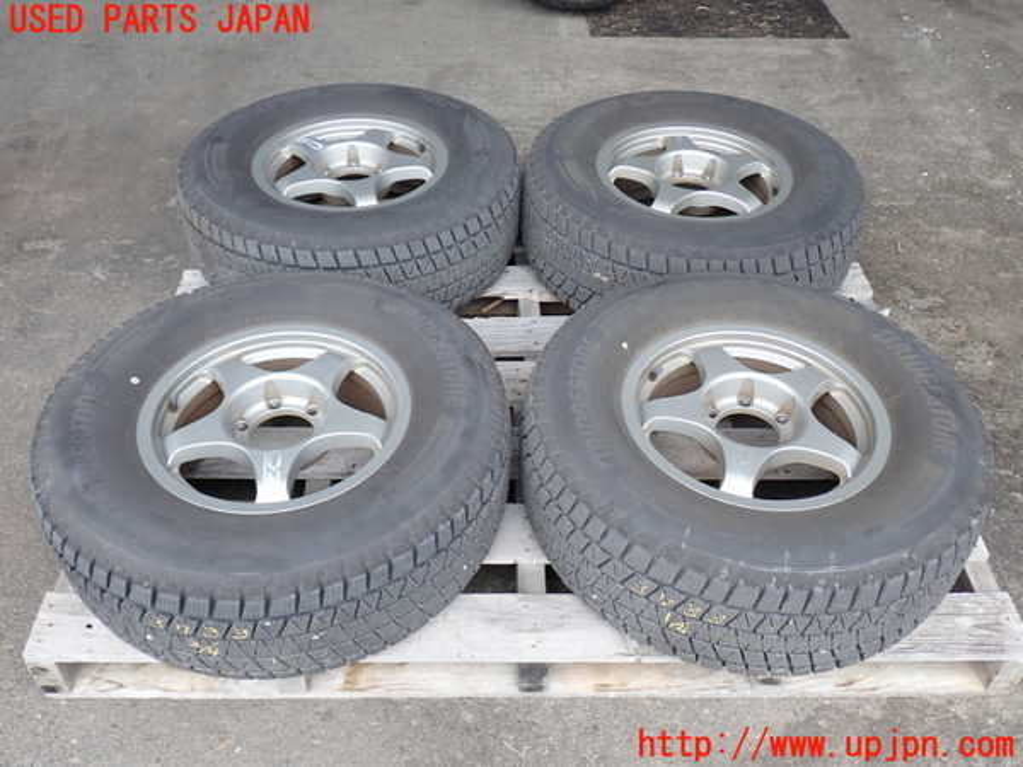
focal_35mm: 32
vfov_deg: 44.2
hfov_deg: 56.8
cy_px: 384
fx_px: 946
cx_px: 512
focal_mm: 5.79
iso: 100
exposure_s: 1/60
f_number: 2.4
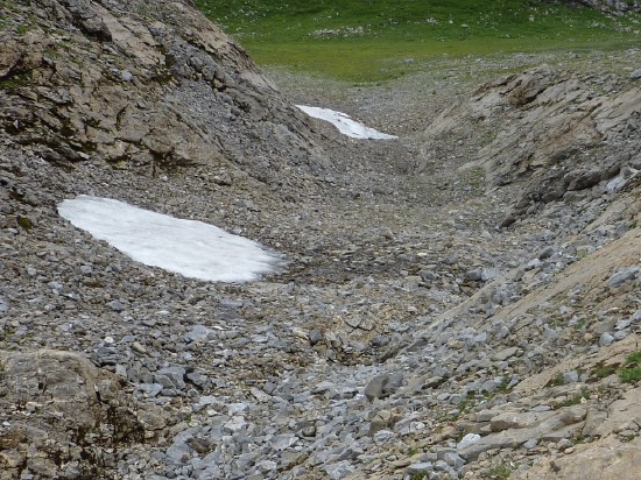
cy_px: 331
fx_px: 1000
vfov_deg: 26.8
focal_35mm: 54
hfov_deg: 34.9
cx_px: 464
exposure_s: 1/500
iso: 80
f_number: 4
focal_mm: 4.7
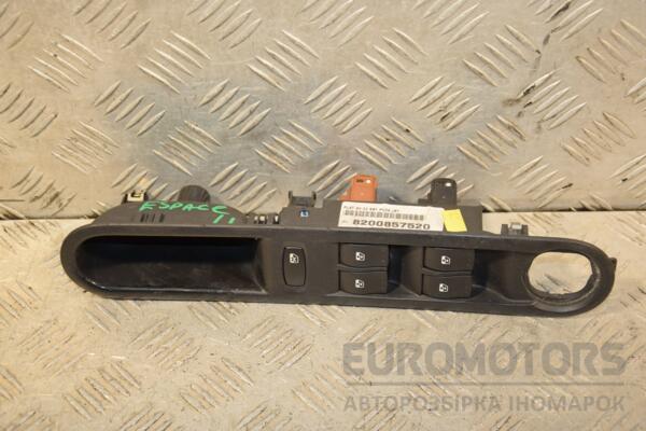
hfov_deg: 29.9
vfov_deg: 20.2
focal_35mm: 68
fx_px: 1211
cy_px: 216
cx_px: 323
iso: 800
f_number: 4.8
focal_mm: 45
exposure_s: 1/200
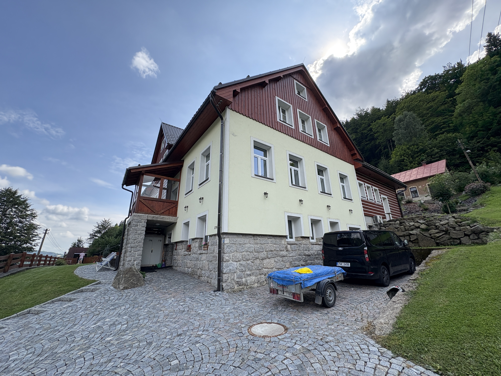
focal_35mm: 14
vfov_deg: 85.7
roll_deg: +1.5
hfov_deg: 102.1
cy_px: 188
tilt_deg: +18.1
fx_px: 203
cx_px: 250
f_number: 2.2
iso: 50
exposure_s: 1/889
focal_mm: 2.22
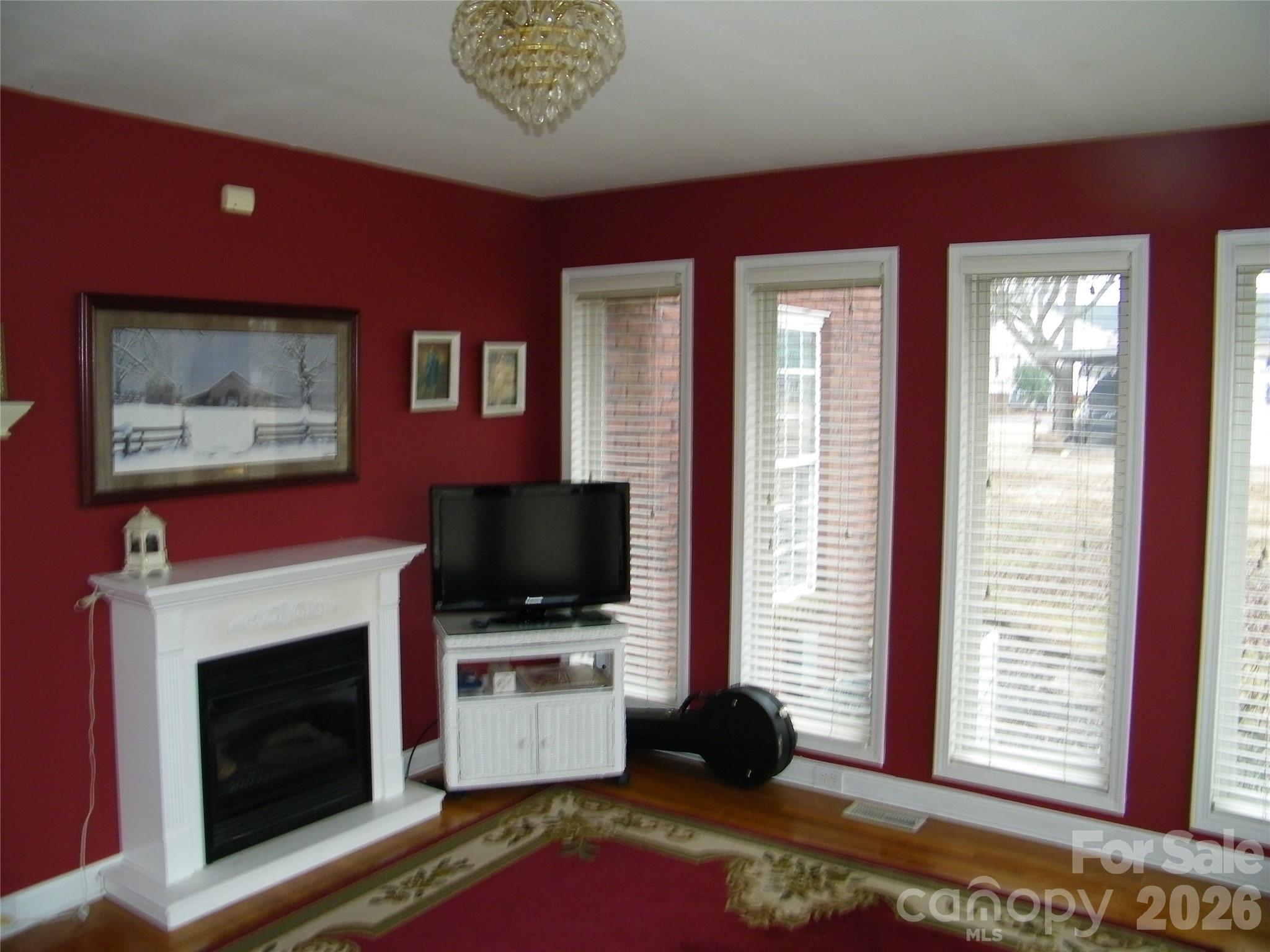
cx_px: 635
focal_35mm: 28
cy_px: 476
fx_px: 1027
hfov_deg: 63.4
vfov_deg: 49.7
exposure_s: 1/30
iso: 100
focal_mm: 5
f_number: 3.5
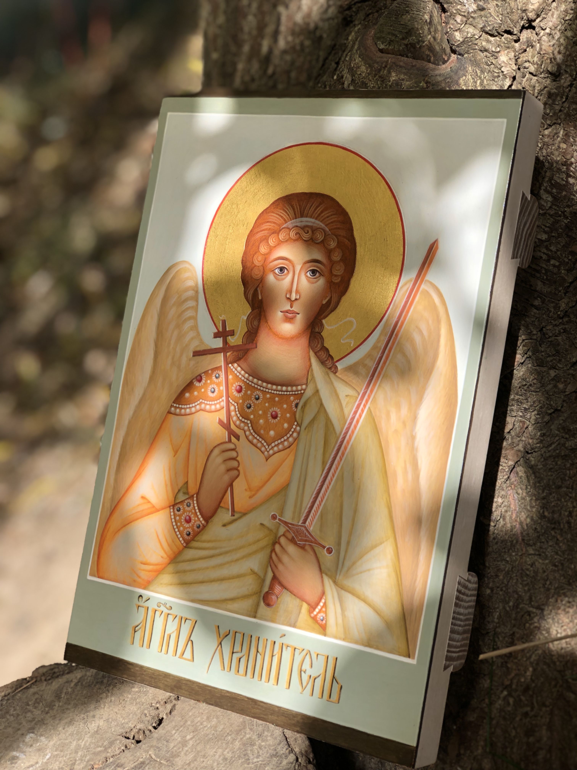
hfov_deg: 25.7
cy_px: 385
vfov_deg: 33.8
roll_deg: -0.8
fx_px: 1267
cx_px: 288
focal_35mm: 57
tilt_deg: -13.2
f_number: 2.8
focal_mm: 6.6
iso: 20
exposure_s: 1/264
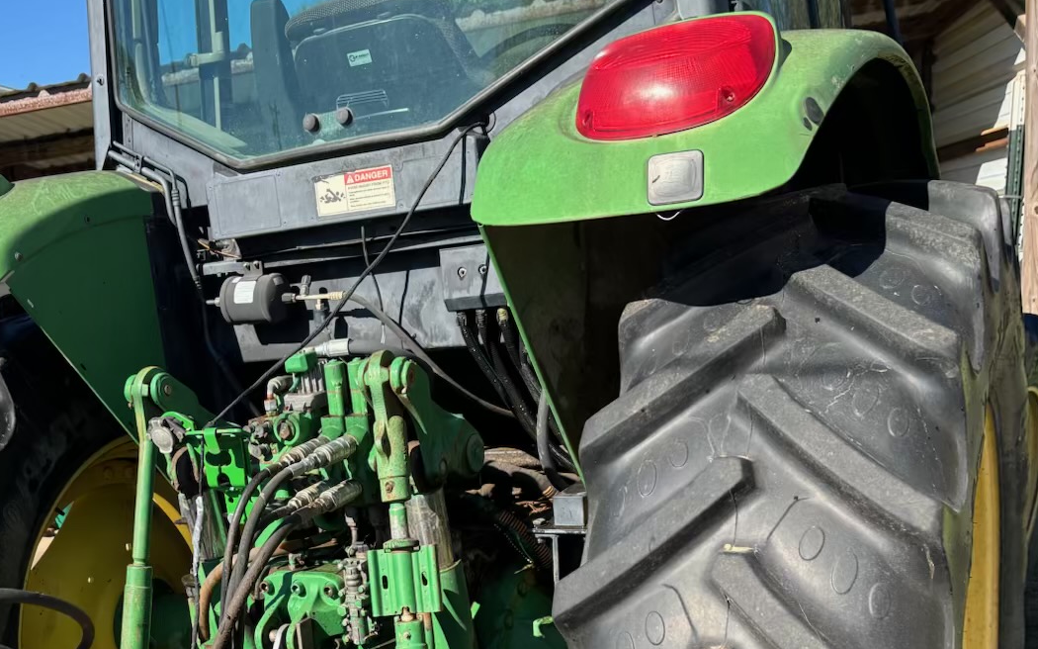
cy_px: 555
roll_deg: +8.9
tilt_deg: -9.3
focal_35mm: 42
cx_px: 308
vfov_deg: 29.5
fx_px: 1188
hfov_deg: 46.1
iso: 50
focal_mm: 5.96
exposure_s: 1/1295
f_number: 1.6
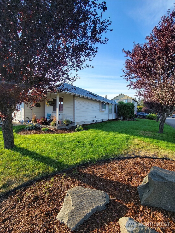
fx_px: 88
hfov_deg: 89.9
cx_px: 88
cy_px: 116
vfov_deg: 106.2
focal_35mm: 13
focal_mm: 2.2
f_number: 2.2
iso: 50
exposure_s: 1/330
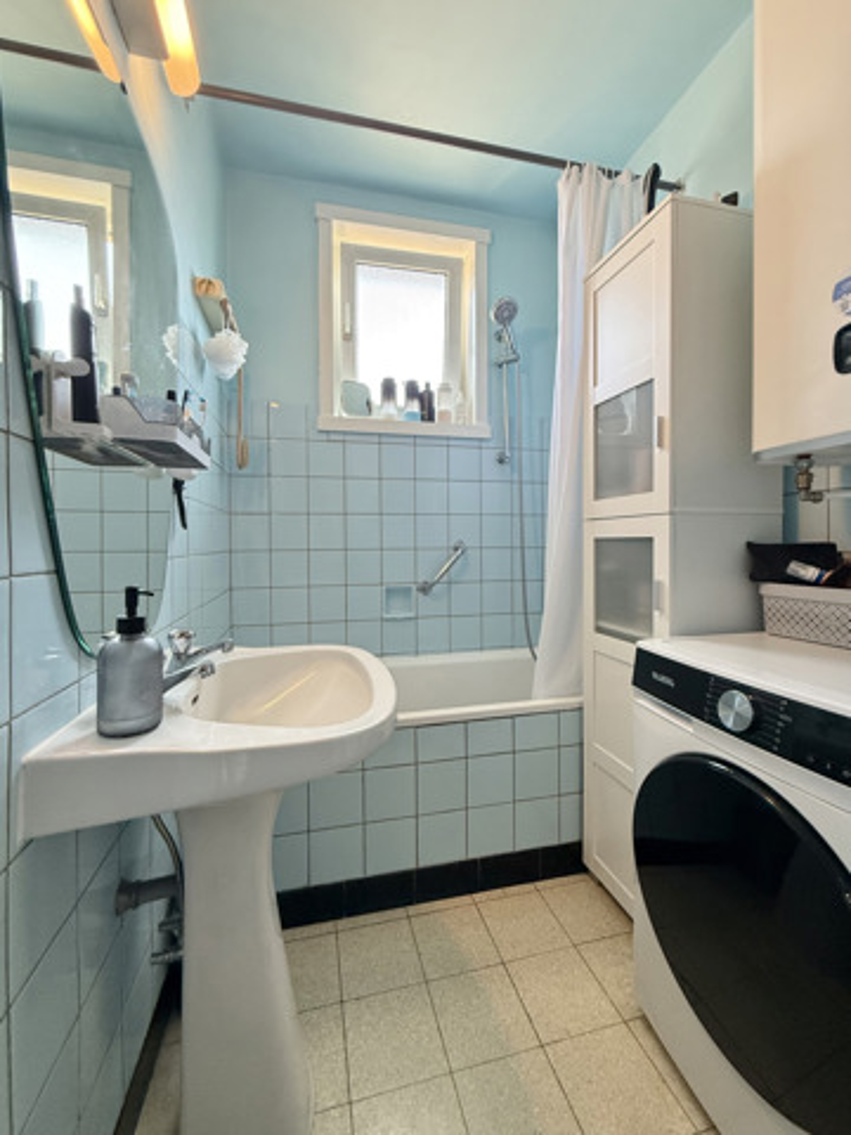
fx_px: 459
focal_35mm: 14
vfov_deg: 102.1
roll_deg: +0.4
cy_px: 568
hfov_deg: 85.7
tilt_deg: -0.7
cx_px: 426
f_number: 2.2
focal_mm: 2.22
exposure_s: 1/99
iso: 250
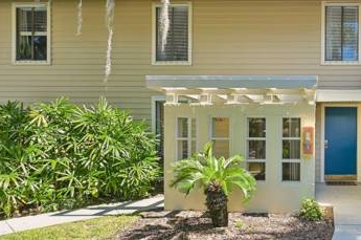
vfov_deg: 49.2
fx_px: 260
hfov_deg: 62.3
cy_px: 138
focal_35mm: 26
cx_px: 299
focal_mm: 14
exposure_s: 1/30
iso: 100
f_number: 8
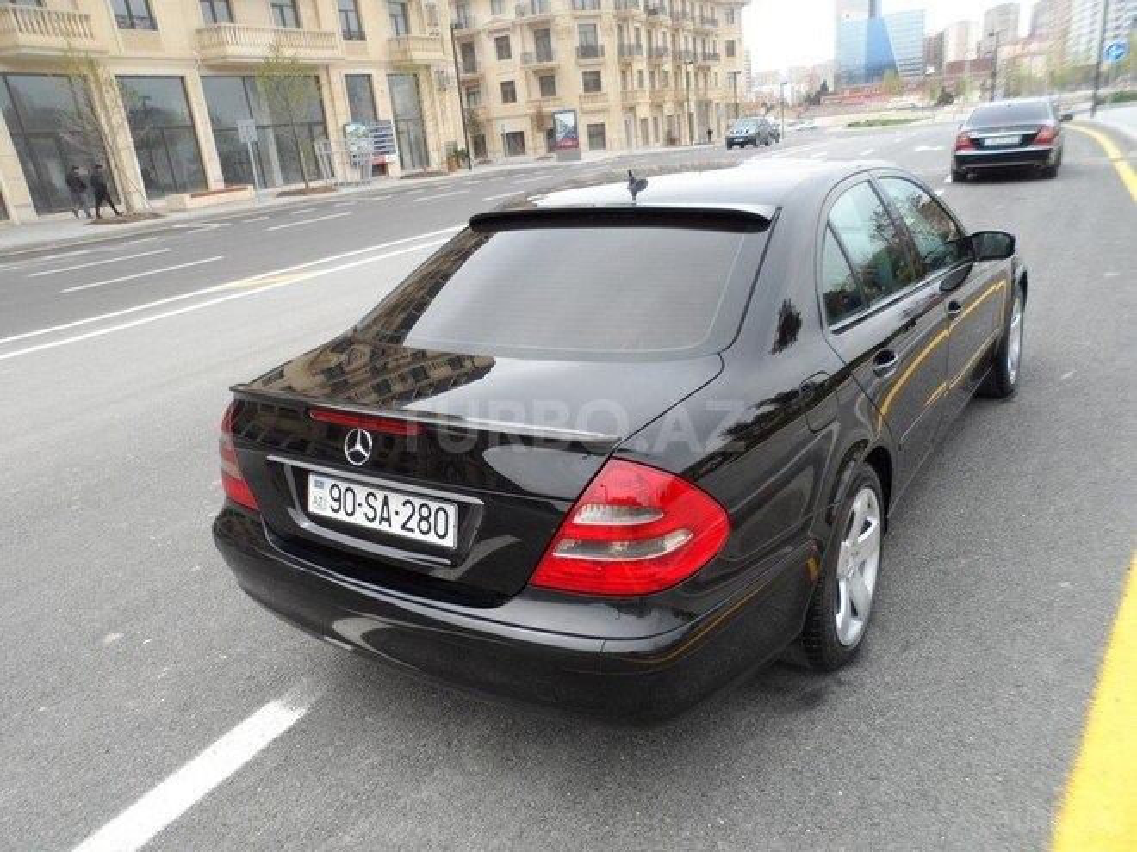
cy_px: 426
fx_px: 854
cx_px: 568
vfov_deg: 53.1
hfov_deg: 67.3
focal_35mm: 26
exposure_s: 1/350
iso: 80
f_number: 3.3
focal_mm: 4.9
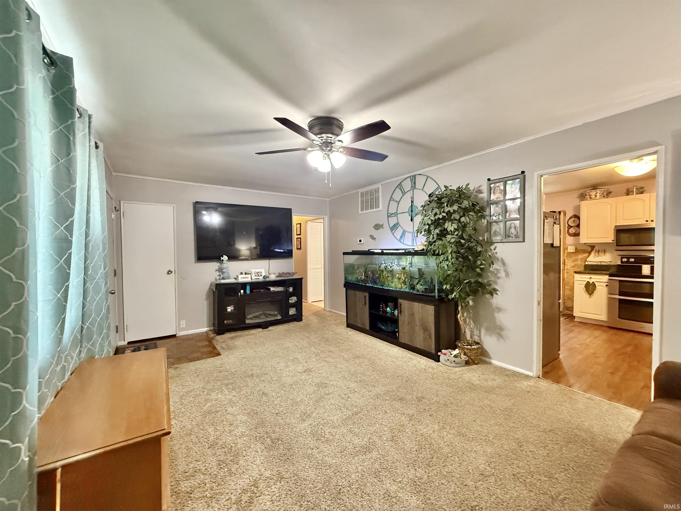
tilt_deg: -0.7
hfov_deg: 102.1
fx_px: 275
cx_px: 340
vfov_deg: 85.7
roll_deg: +0.9
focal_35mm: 14
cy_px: 256
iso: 640
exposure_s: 1/60
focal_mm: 2.22
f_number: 2.2
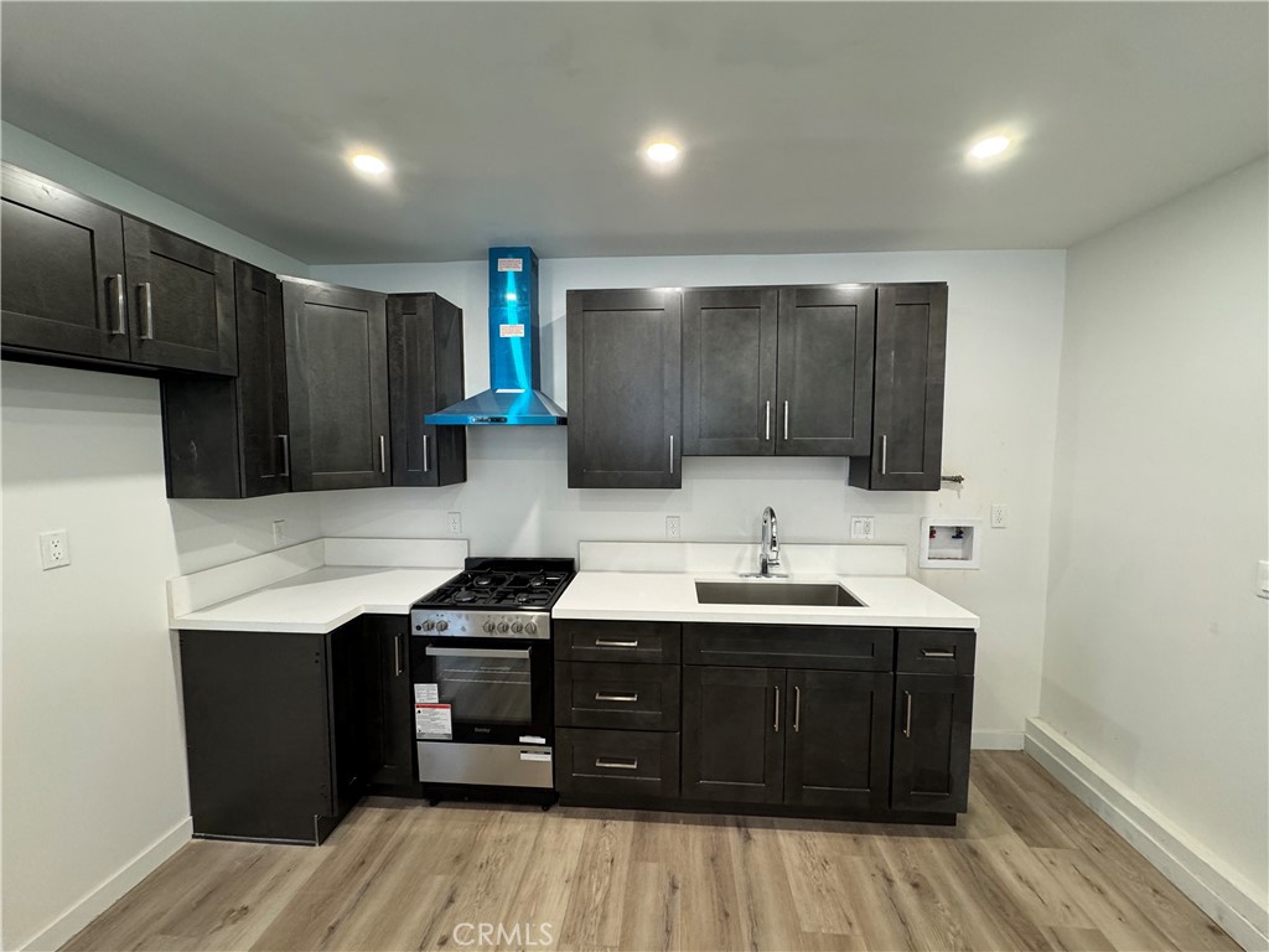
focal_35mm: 14
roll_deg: -0.6
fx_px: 513
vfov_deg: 85.7
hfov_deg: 102.1
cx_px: 634
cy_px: 476
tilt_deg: -4.2
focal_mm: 2.22
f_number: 2.2
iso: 250
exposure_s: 1/60
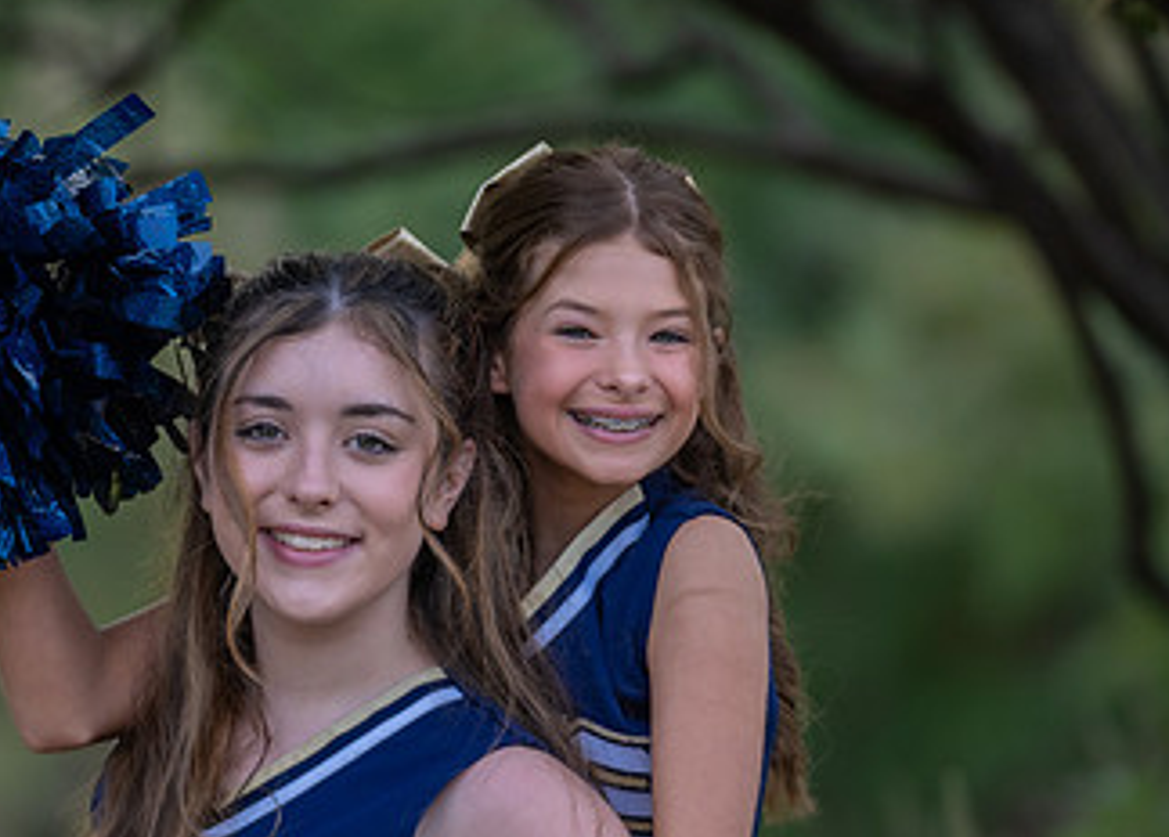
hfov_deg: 5.8
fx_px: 11530
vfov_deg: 4.2
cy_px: 610
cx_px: 512
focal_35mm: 347
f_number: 2.8
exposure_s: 1/400
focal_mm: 170
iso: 160
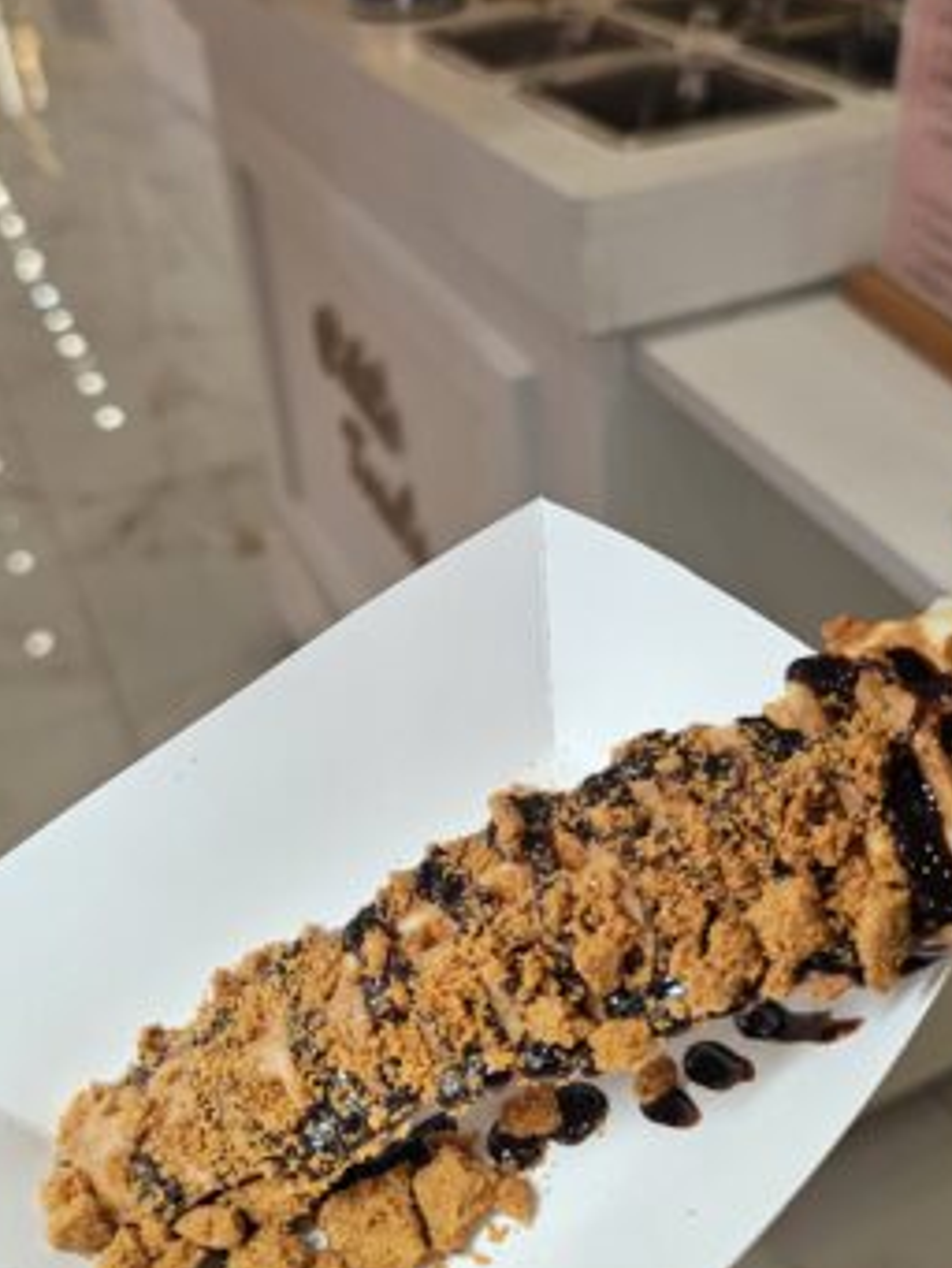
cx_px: 495
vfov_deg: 50.8
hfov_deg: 39.7
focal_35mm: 36
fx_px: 1319
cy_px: 470
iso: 40
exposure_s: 1/120
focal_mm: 6.3
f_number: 1.7
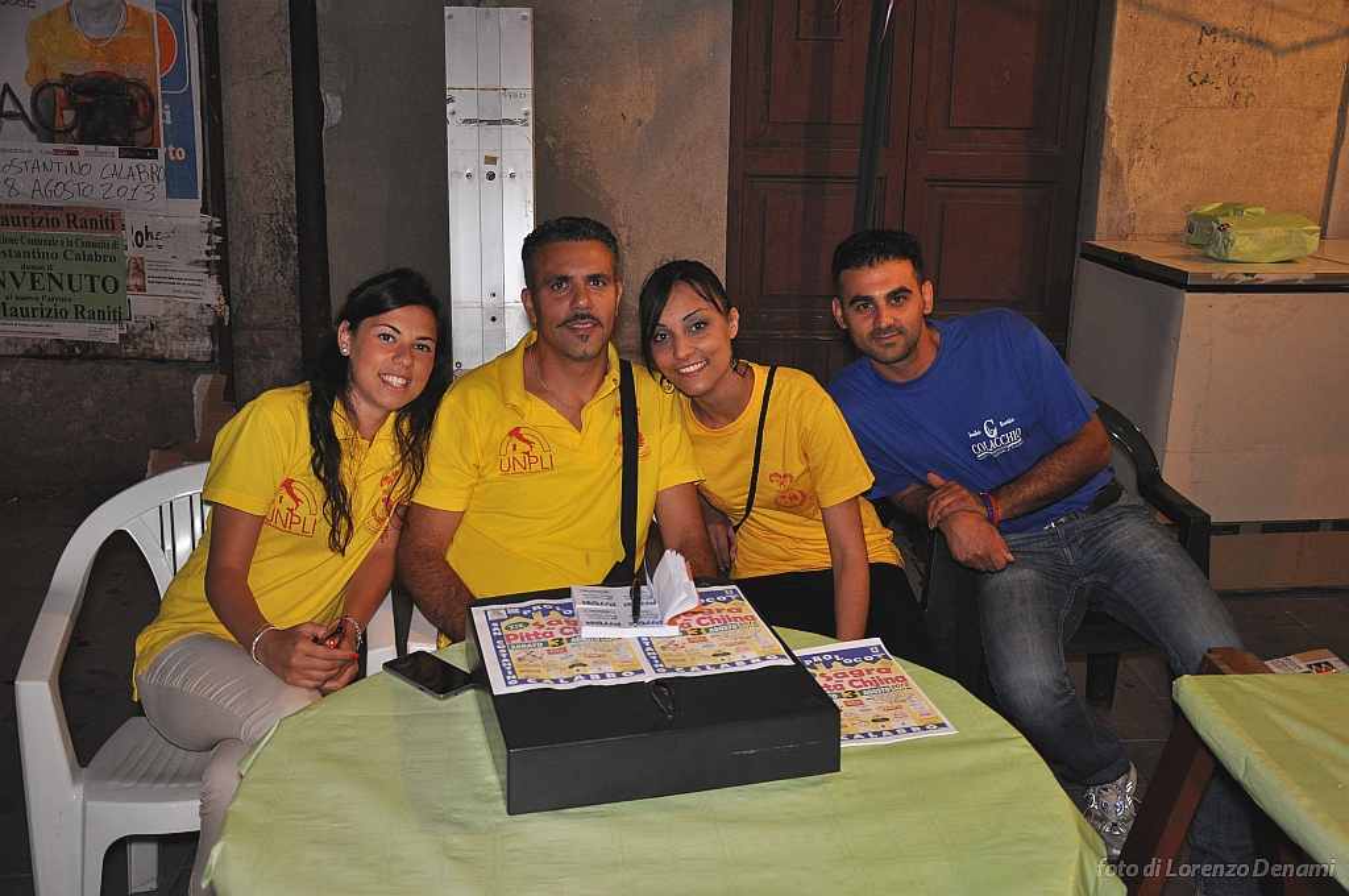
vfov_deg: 39.9
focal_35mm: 33
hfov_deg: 57.3
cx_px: 674
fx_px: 1235
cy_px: 448
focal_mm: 22
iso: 800
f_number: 3.8
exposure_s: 1/60
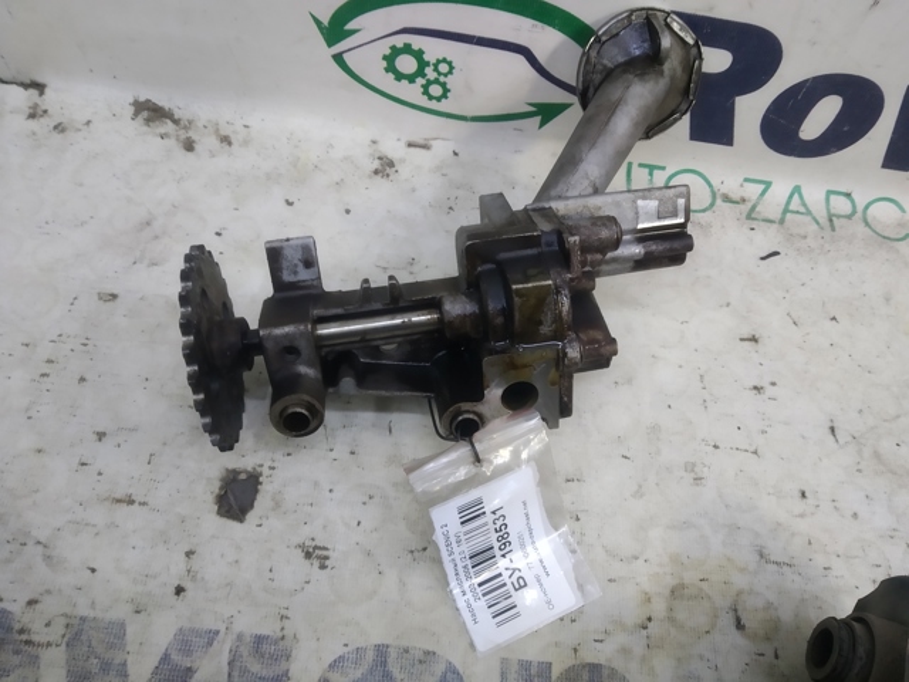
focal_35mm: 26
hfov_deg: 67.3
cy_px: 341
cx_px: 454
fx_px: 683
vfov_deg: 53.1
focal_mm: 3.82
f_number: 2.2
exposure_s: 1/33
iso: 320
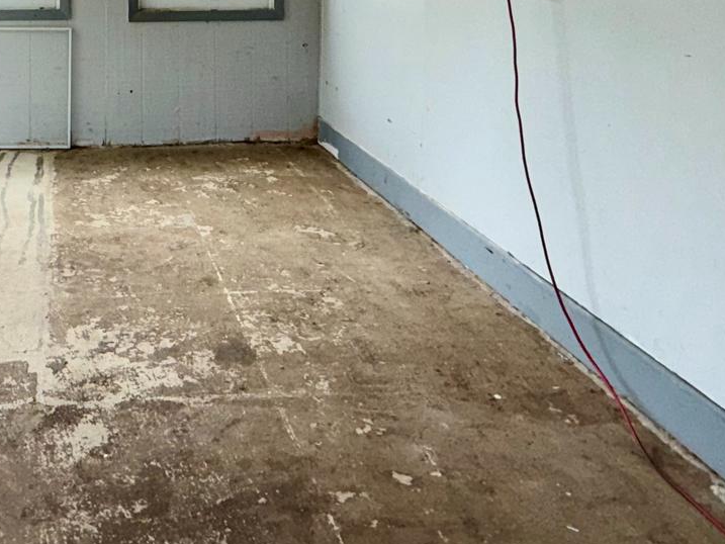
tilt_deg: +2.4
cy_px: -97
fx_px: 838
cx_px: 114
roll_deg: -0.5
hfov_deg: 43.9
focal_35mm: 40
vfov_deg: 30.8
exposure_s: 1/122
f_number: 2.2
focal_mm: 2.22
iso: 80
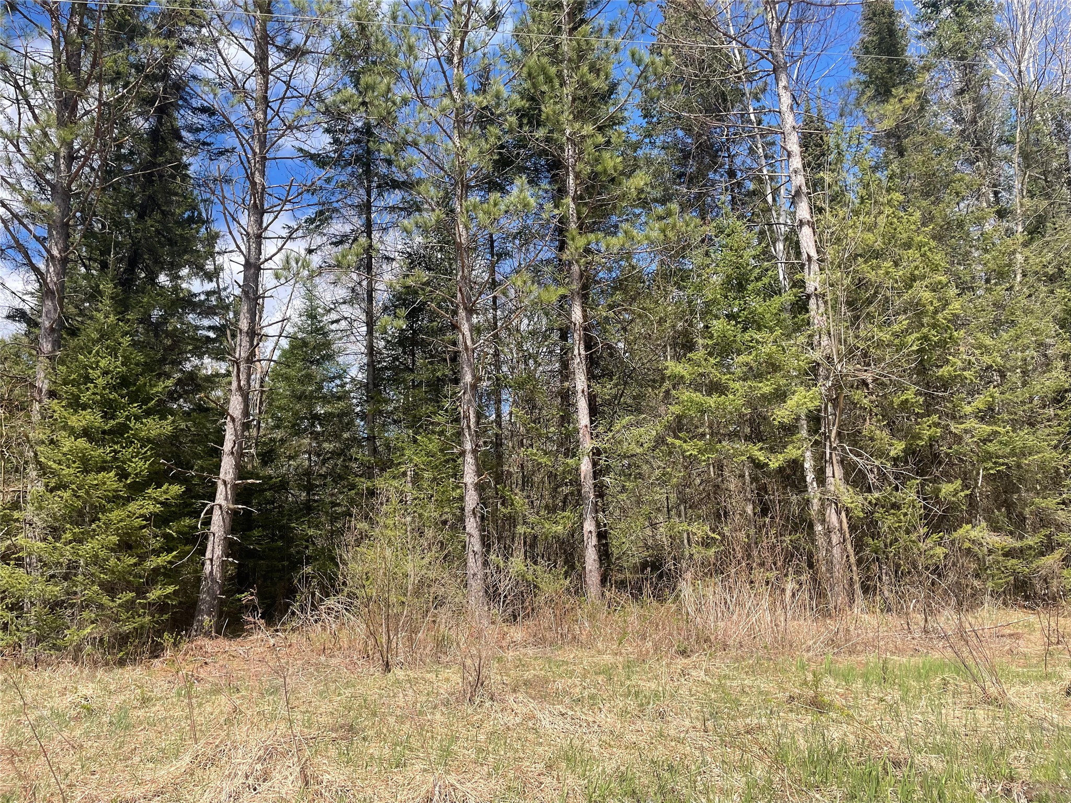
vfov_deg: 53.1
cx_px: 536
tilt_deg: +12.9
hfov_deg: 67.3
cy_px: 402
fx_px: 804
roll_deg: +2.2
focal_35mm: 26
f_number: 1.6
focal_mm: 4.2
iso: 32
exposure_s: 1/2053
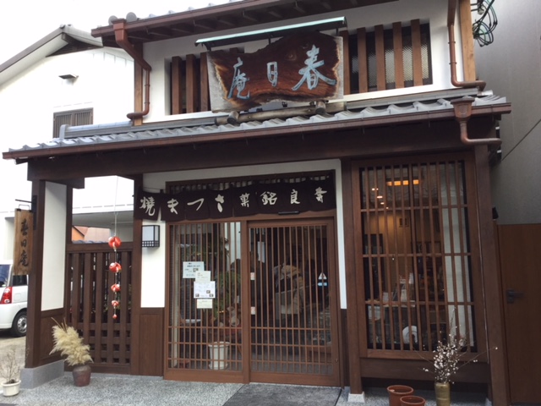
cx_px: 270
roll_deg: +0.9
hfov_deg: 58.4
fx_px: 484
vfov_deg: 45.4
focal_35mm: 31
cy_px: 203
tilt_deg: +5.9
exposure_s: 1/120
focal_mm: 3.3
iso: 40
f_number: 2.4
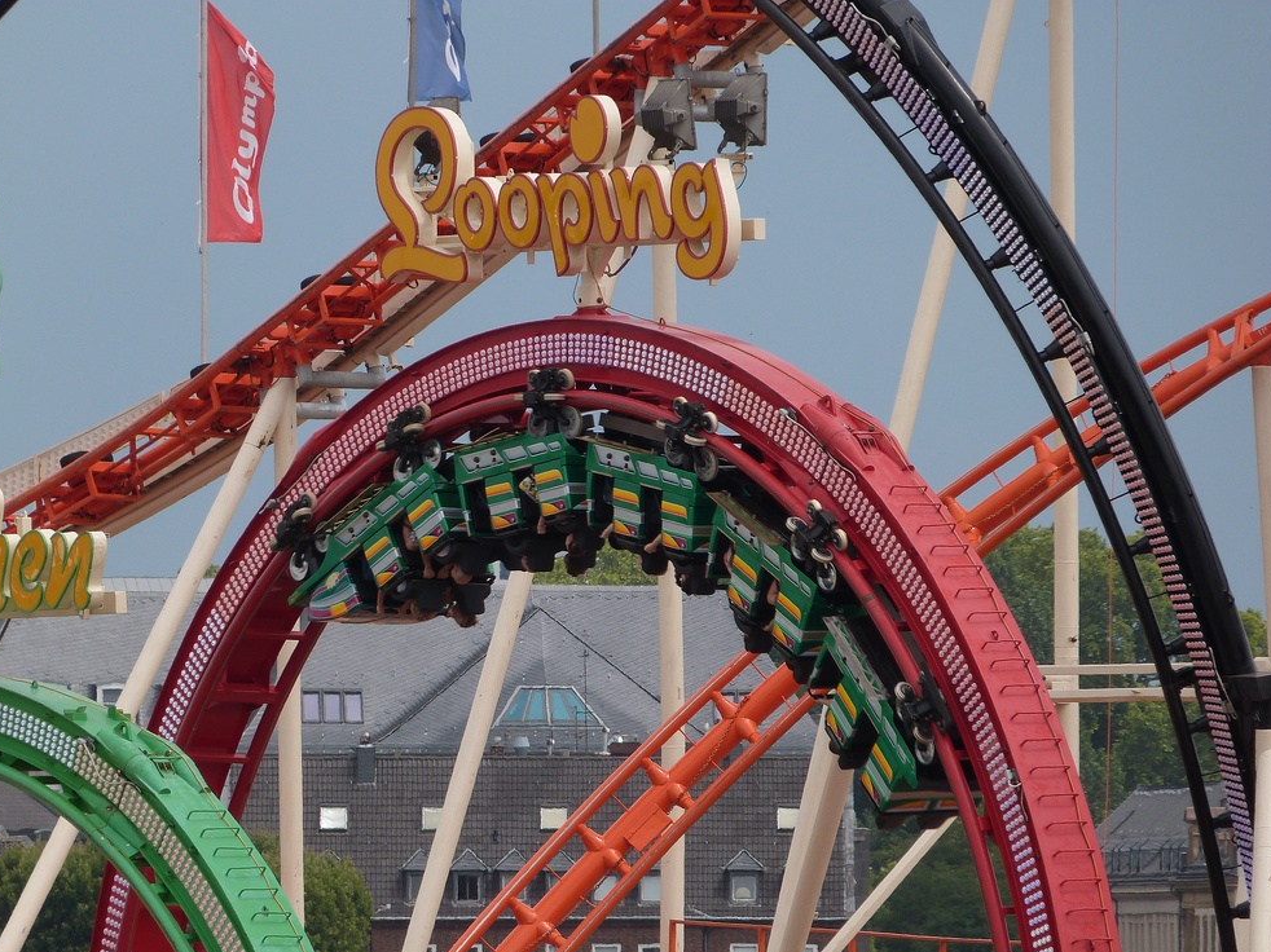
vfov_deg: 2.4
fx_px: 22429
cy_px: 484
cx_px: 630
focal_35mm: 611
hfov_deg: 3.2
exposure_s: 1/500
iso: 100
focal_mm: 108
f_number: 5.6
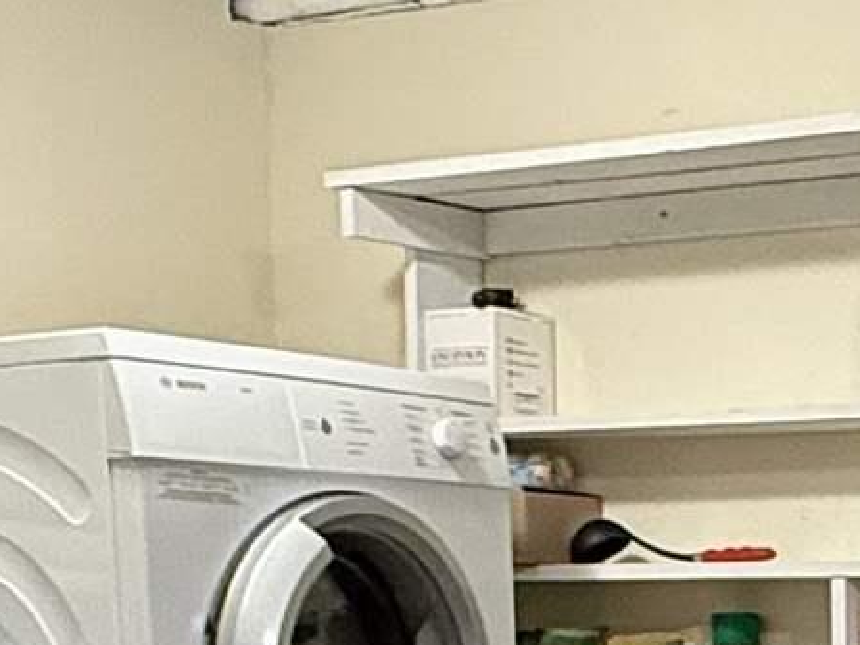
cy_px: 920
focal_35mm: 96
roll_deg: -0.3
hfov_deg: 18.6
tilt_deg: -7.1
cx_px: 1188
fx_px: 2385
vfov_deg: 14.5
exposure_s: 1/60
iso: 320
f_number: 2.2
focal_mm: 2.22
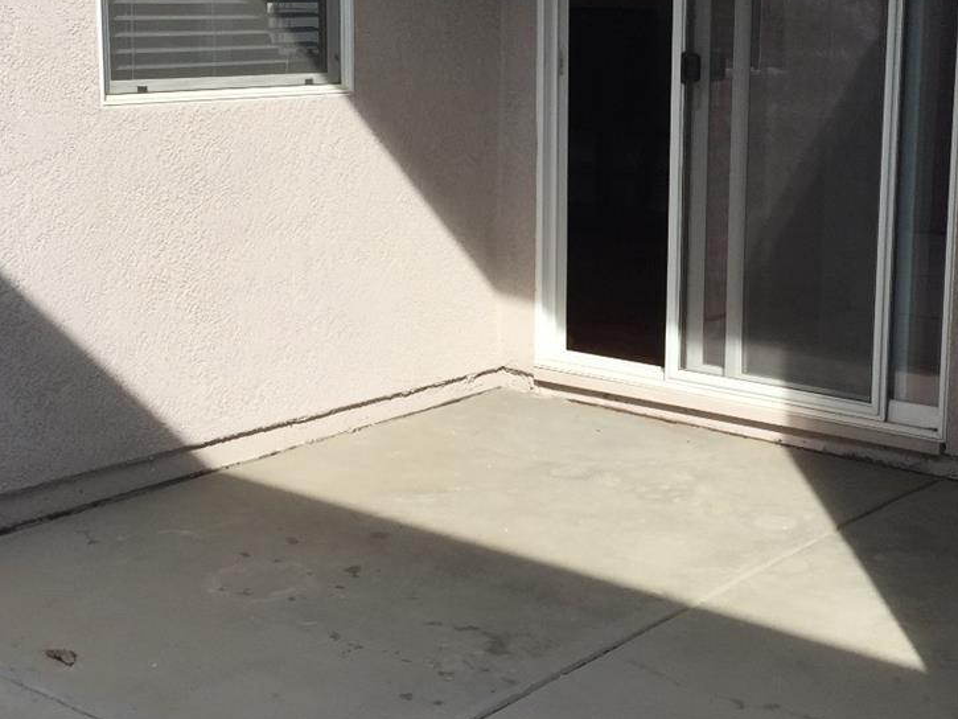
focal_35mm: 60
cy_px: 283
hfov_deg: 32.0
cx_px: 600
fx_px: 1661
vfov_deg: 24.4
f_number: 2.2
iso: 32
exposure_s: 1/1647
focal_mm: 4.15
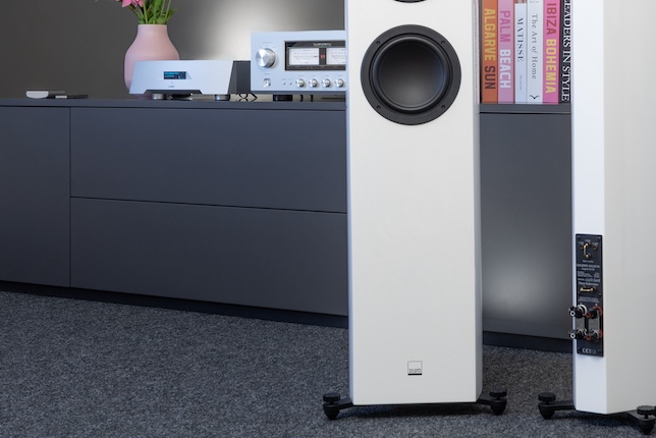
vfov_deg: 21.7
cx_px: 520
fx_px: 1130
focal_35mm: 62
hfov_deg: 31.6
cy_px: 100
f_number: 11
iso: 125
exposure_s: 1/3
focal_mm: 39
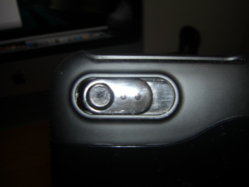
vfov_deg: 37.7
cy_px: 94
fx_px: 273
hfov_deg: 49.0
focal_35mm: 38
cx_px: 124
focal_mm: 6.3
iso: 64
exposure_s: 1/60
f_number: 4.6
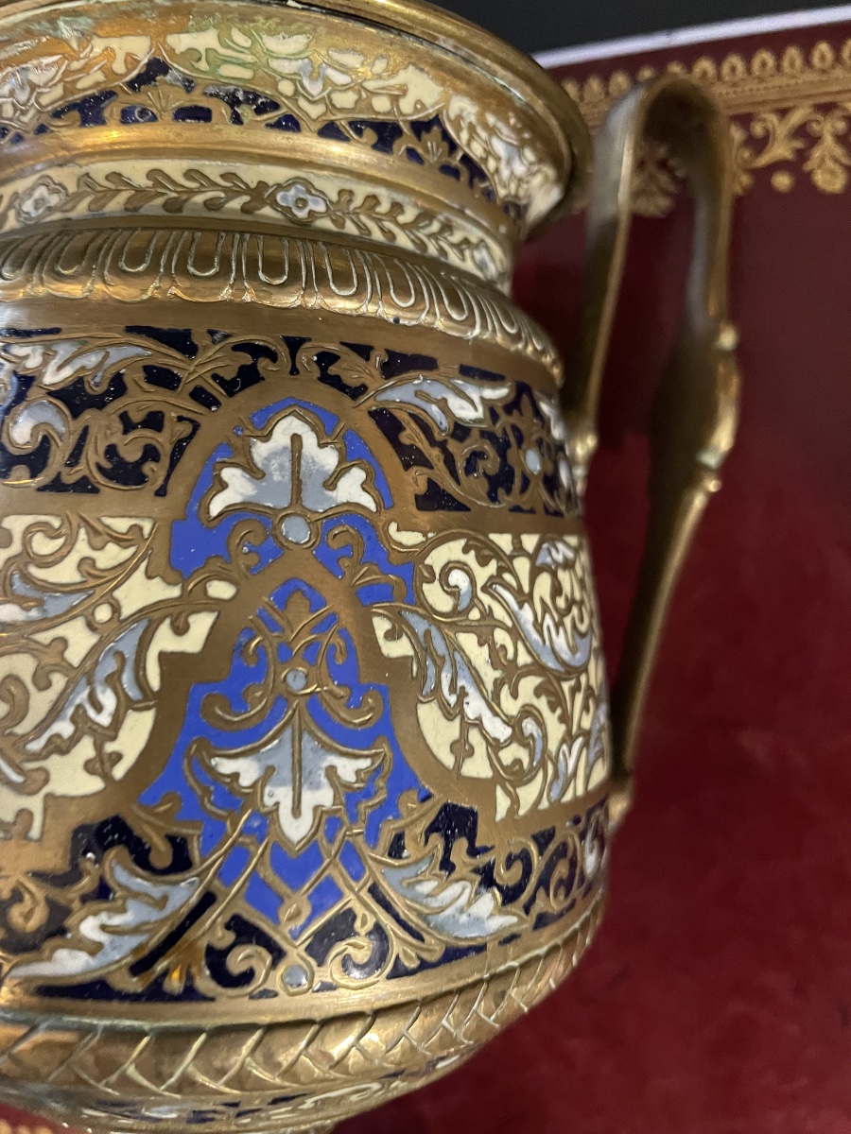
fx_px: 852
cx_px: 426
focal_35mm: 26
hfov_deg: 53.1
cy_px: 567
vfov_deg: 67.3
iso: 500
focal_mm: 4.2
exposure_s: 1/25
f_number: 1.6
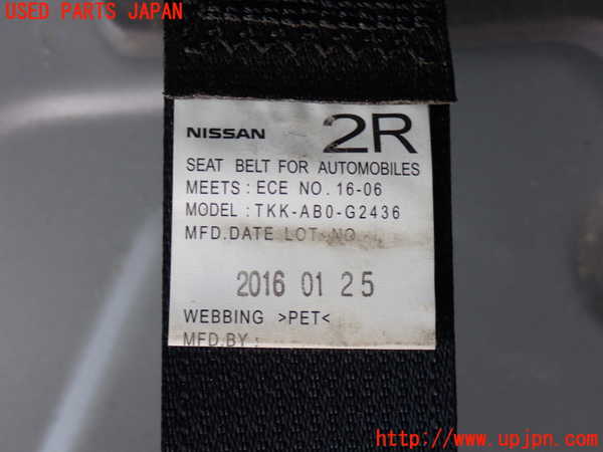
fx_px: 1010
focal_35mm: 58
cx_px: 302
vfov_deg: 25.2
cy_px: 226
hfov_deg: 33.2
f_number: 3.5
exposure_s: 1/80
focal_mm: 10.35
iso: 200
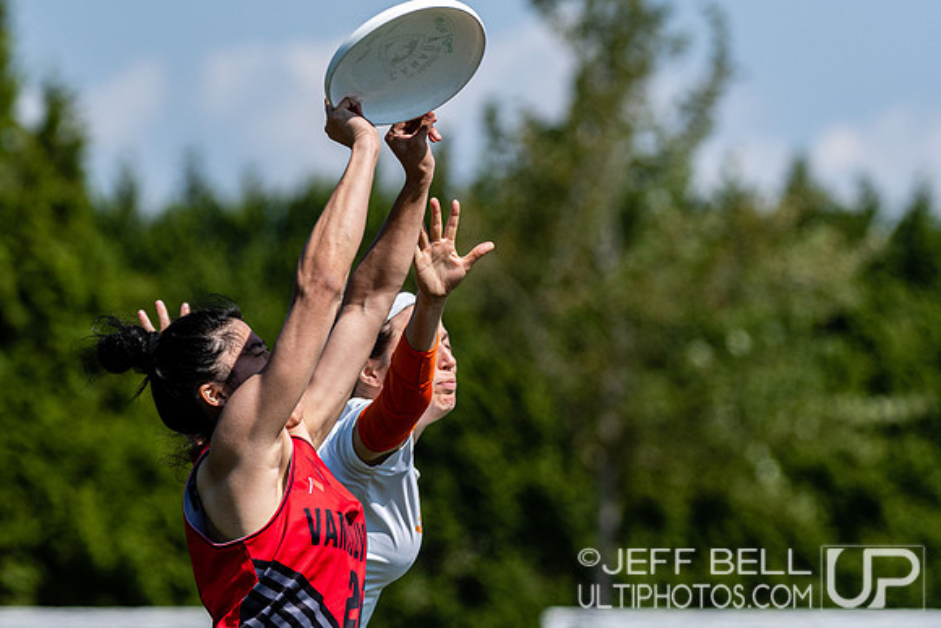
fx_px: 11230
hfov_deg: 4.8
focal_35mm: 430
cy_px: 331
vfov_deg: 3.2
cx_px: 438
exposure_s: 1/2000
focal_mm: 200
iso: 200
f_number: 4
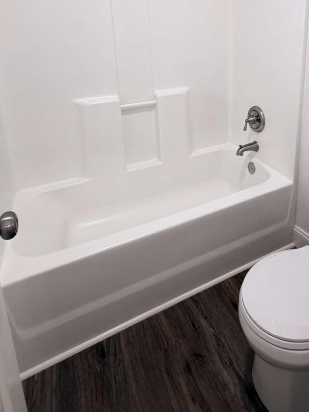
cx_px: 224
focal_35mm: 25
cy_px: 94
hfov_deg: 52.9
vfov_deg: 64.4
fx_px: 298
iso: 200
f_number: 2.2
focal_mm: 2.22
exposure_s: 1/120
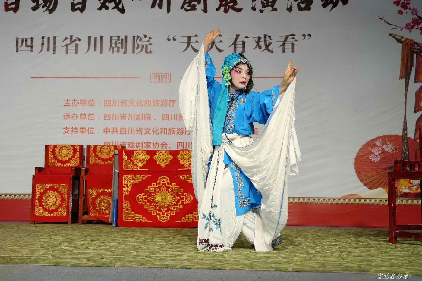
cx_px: 211
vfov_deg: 29.9
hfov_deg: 43.6
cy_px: 140
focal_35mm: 45
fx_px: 527
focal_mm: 45
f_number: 4
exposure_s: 1/160
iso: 250
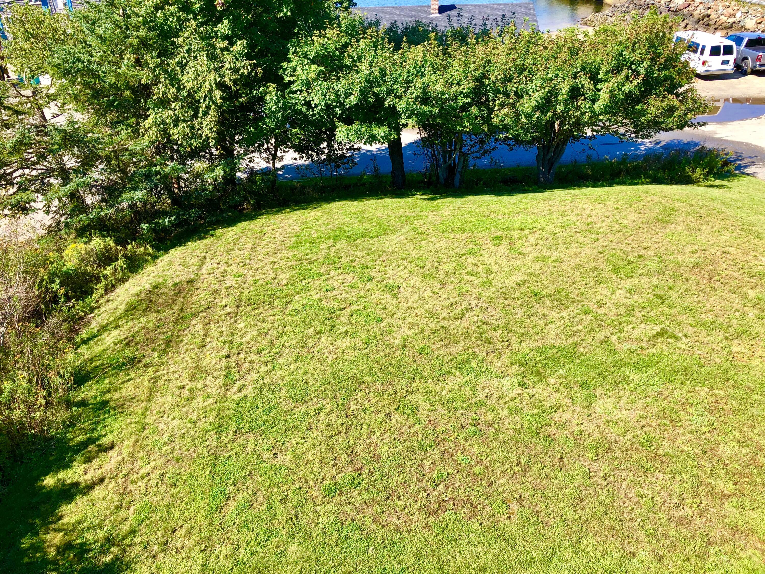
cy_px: 287
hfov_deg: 63.4
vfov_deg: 49.7
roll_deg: +3.1
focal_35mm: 28
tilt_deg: -30.0
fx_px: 619
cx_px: 382
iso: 20
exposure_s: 1/762
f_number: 1.8
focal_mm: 3.99
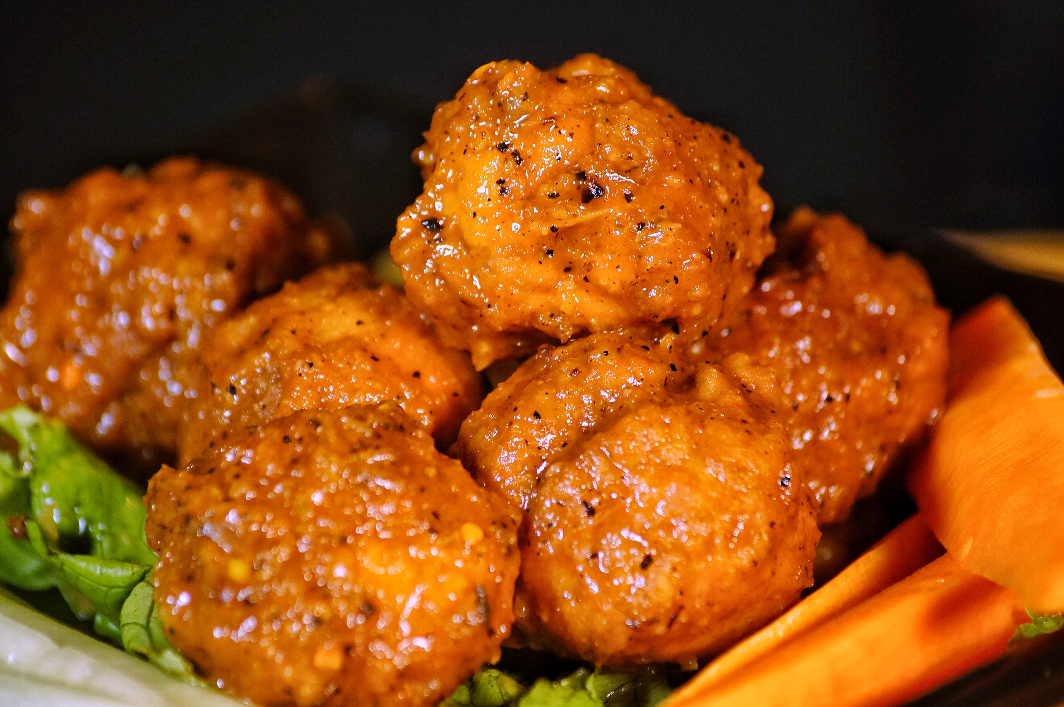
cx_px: 532
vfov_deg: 6.8
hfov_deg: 10.2
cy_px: 354
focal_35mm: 202
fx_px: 5979
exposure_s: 1/50
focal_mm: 135
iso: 800
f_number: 5
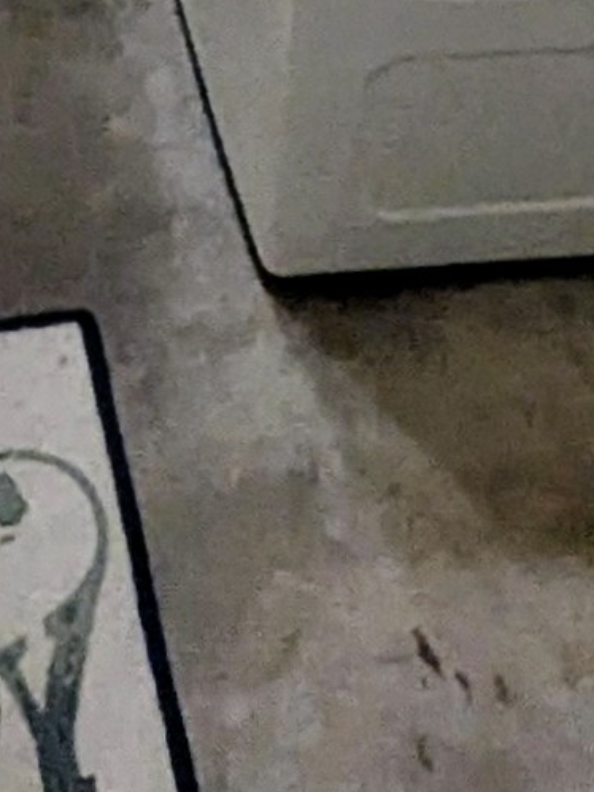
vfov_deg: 11.5
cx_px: -80
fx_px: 2564
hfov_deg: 12.9
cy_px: -1495
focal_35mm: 112
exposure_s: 1/92.6
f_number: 2.2
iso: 52
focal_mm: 1.85
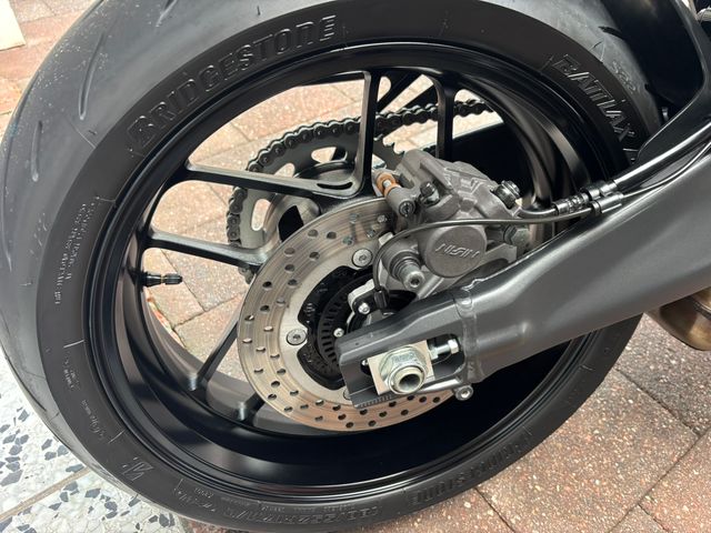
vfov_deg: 53.1
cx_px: 356
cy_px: 266
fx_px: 534
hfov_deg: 67.3
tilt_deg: -45.6
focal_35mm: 26
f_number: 1.6
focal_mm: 5.96
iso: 200
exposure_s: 1/60
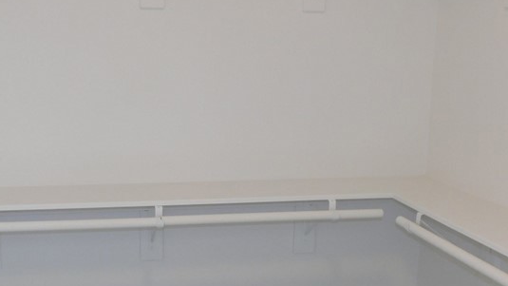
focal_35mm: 48
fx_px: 647
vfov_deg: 24.8
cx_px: 205
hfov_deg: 42.7
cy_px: 185
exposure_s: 1/40
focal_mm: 4
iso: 125
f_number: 3
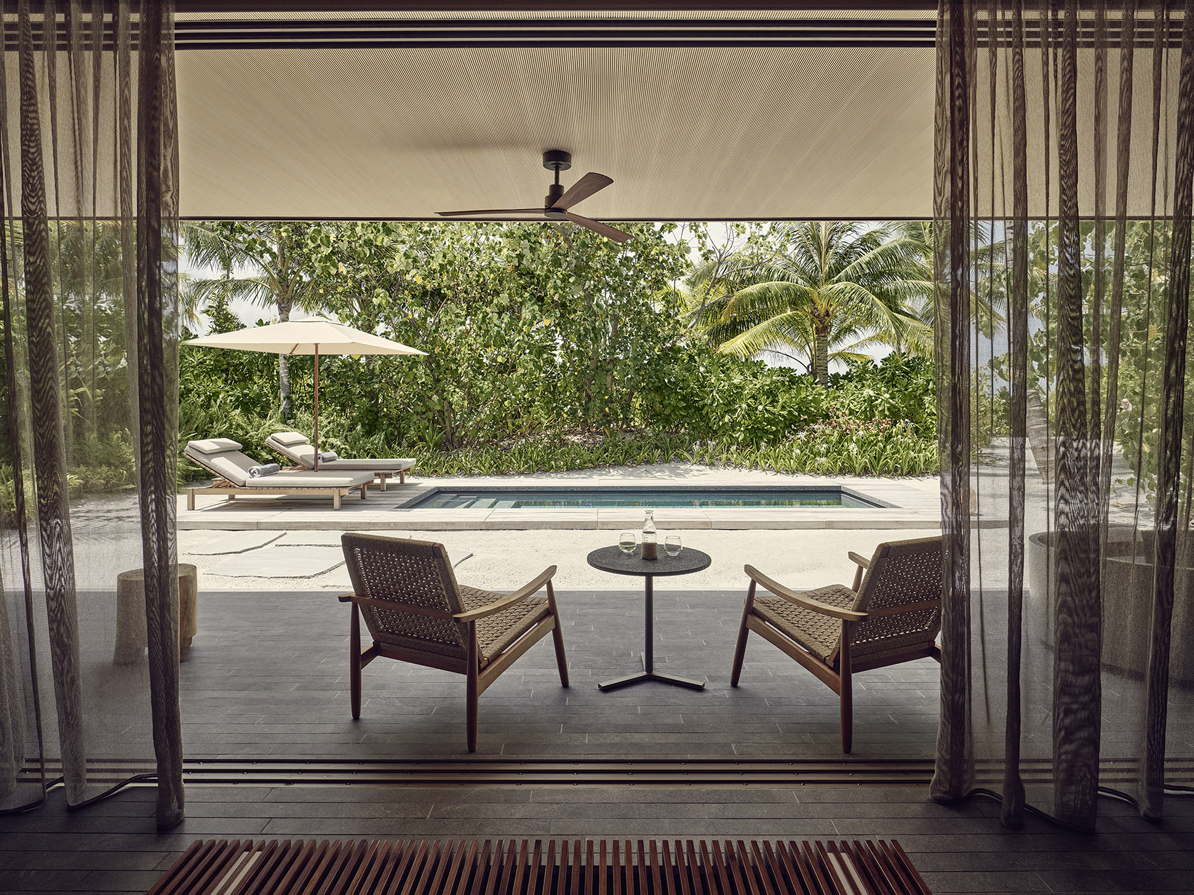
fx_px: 621
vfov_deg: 71.6
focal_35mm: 18
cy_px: 448
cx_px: 597
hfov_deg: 87.8
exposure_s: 1/125
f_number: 8
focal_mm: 23
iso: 100
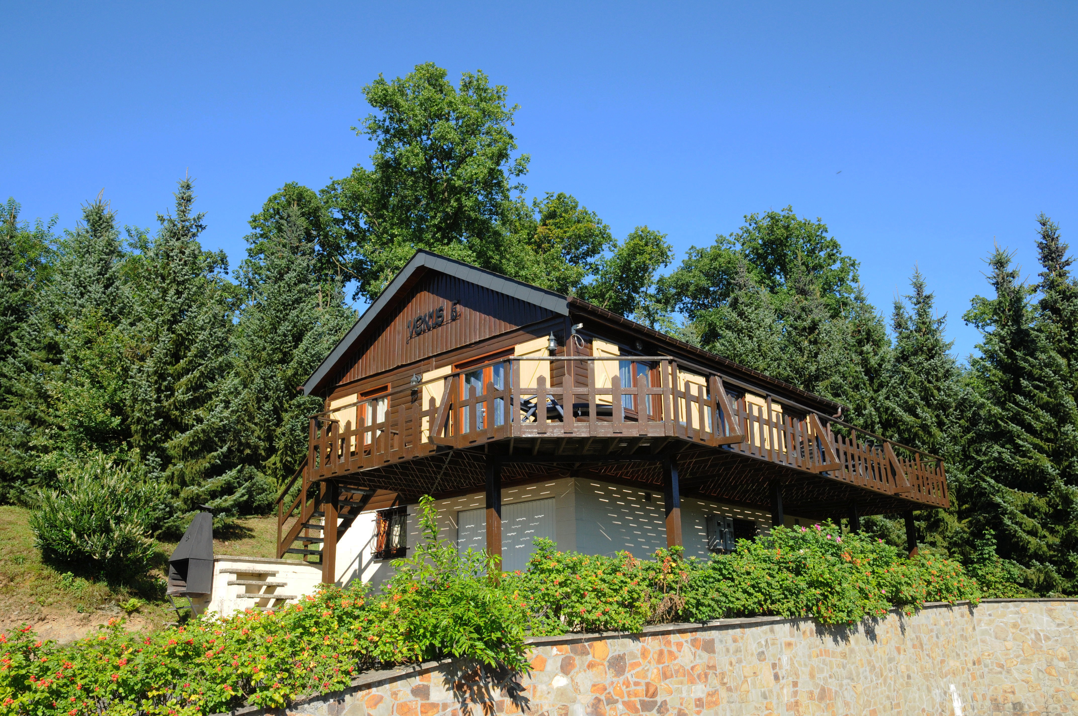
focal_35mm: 30
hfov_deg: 62.0
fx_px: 897
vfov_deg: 43.5
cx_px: 539
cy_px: 358
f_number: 9
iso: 400
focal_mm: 20
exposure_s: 1/320
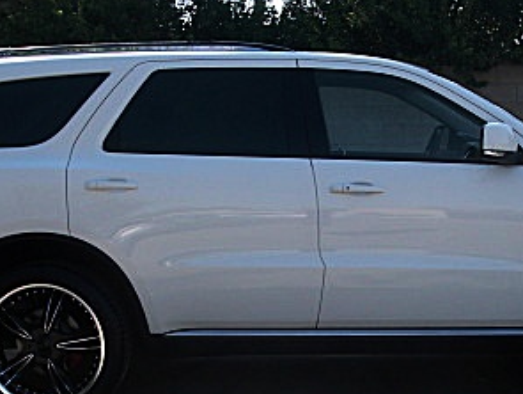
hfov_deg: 24.9
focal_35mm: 78
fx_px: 1180
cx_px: 337
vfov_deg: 18.8
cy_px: 300
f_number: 2.8
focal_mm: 6.3
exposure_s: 1/400
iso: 50
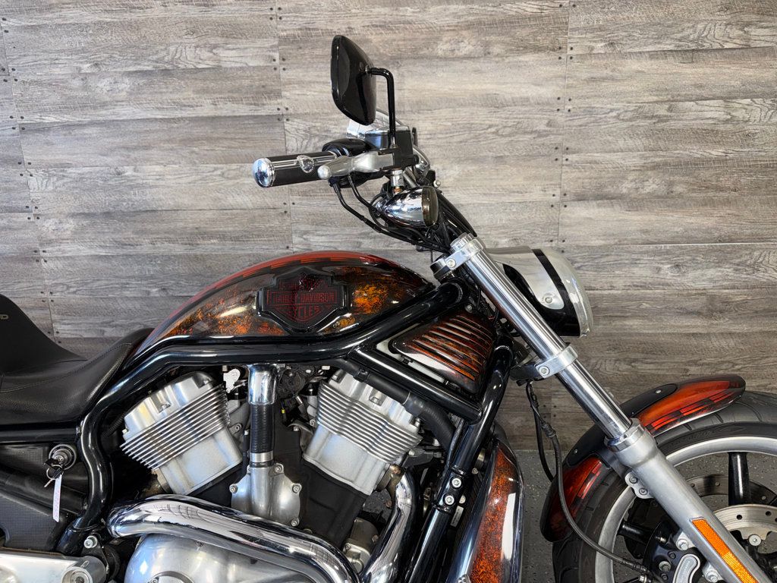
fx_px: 539
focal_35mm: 24
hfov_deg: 71.6
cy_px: 292
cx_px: 388
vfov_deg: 56.8
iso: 64
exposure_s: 1/30
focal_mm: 6.76
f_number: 1.78
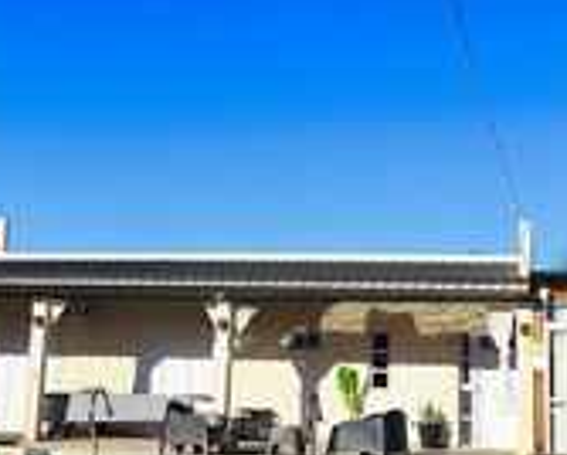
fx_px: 991
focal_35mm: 59
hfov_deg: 31.9
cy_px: 221
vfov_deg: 25.8
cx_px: 319
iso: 50
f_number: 1.65
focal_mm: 6.14
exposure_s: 1/1236
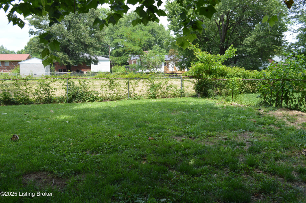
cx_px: 153
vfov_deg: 39.9
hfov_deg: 57.3
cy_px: 102
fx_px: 280
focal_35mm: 33
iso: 100
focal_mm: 22
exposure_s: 1/160
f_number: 6.3
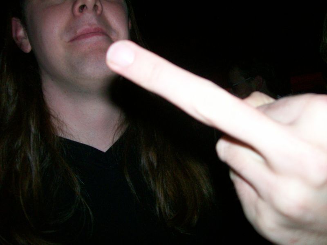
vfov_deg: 39.6
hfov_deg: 51.4
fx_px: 340
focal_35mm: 36
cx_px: 164
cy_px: 122
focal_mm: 6
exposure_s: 1/64
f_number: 2.7
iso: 140
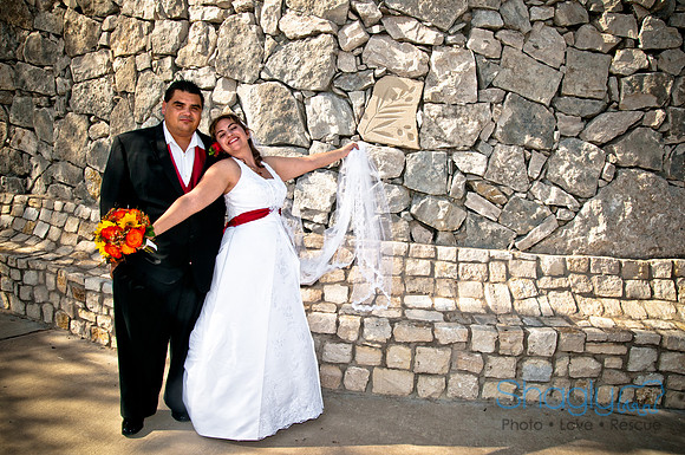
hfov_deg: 64.6
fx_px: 542
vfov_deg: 45.5
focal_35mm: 28
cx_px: 342
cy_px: 228
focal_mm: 19
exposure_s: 1/250
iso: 200
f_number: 10
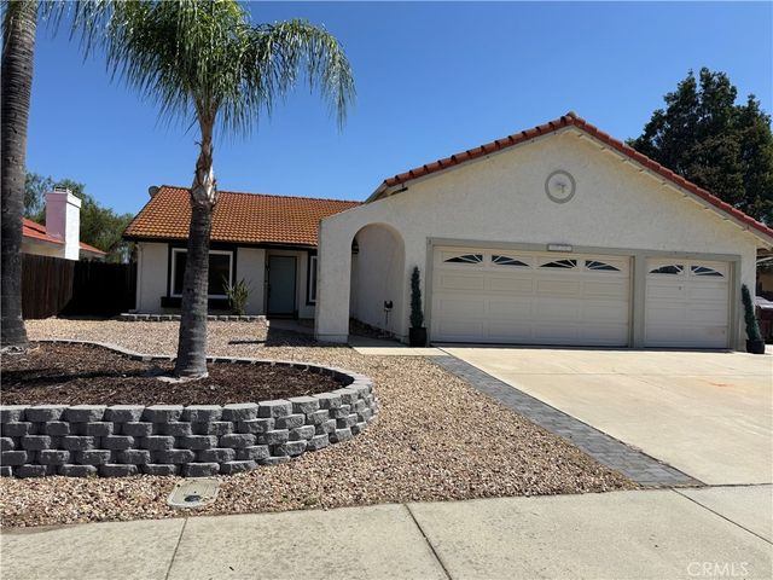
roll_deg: -2.9
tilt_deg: +1.7
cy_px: 290
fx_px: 536
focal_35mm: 24
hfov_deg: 71.6
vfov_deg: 56.8
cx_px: 386
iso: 80
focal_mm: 6.76
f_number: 1.78
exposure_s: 1/6173
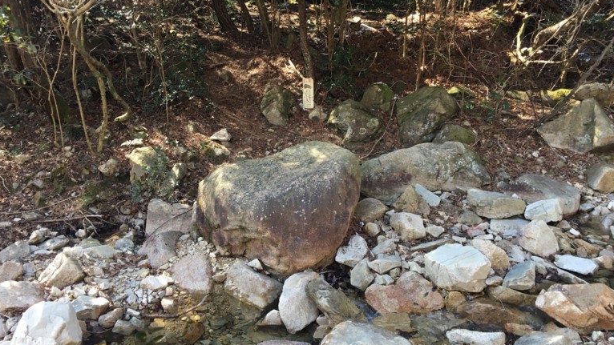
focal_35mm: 33
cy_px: 147
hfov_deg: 59.5
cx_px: 305
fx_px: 537
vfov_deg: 35.6
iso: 25
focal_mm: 4.15
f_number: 2.2
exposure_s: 1/40
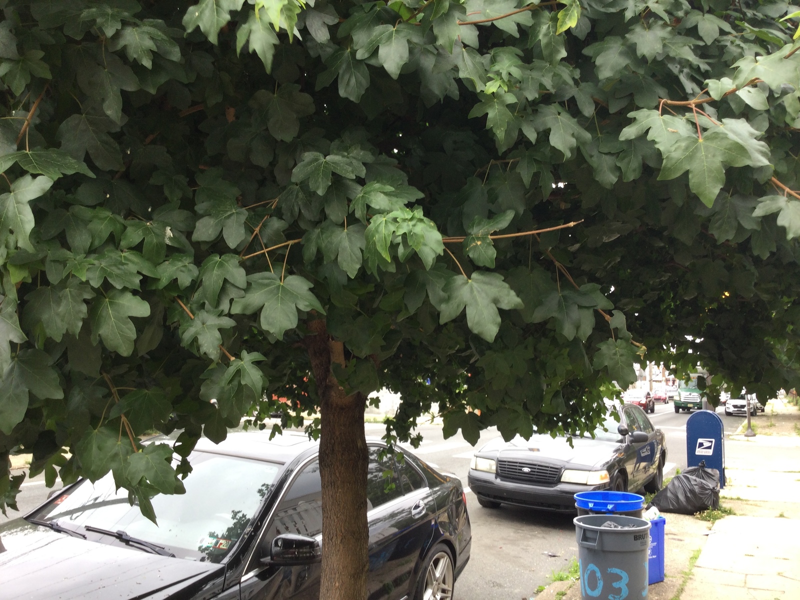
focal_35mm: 31
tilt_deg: +5.5
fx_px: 716
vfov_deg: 45.4
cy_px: 300
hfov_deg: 58.4
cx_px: 400
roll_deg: -3.3
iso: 25
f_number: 2.4
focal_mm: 3.3
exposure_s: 1/130
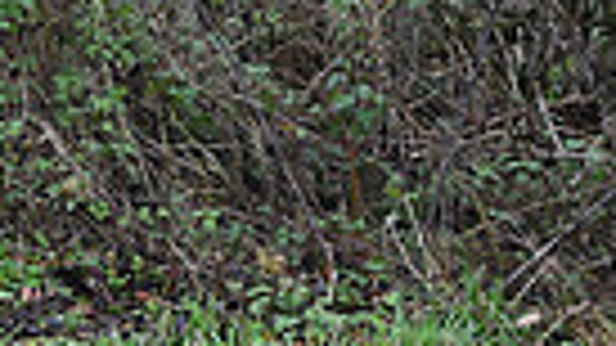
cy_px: -404
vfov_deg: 1.9
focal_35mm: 641
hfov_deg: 3.3
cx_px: -679
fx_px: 10468
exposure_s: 1/1000
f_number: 3.5
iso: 1250
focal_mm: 145
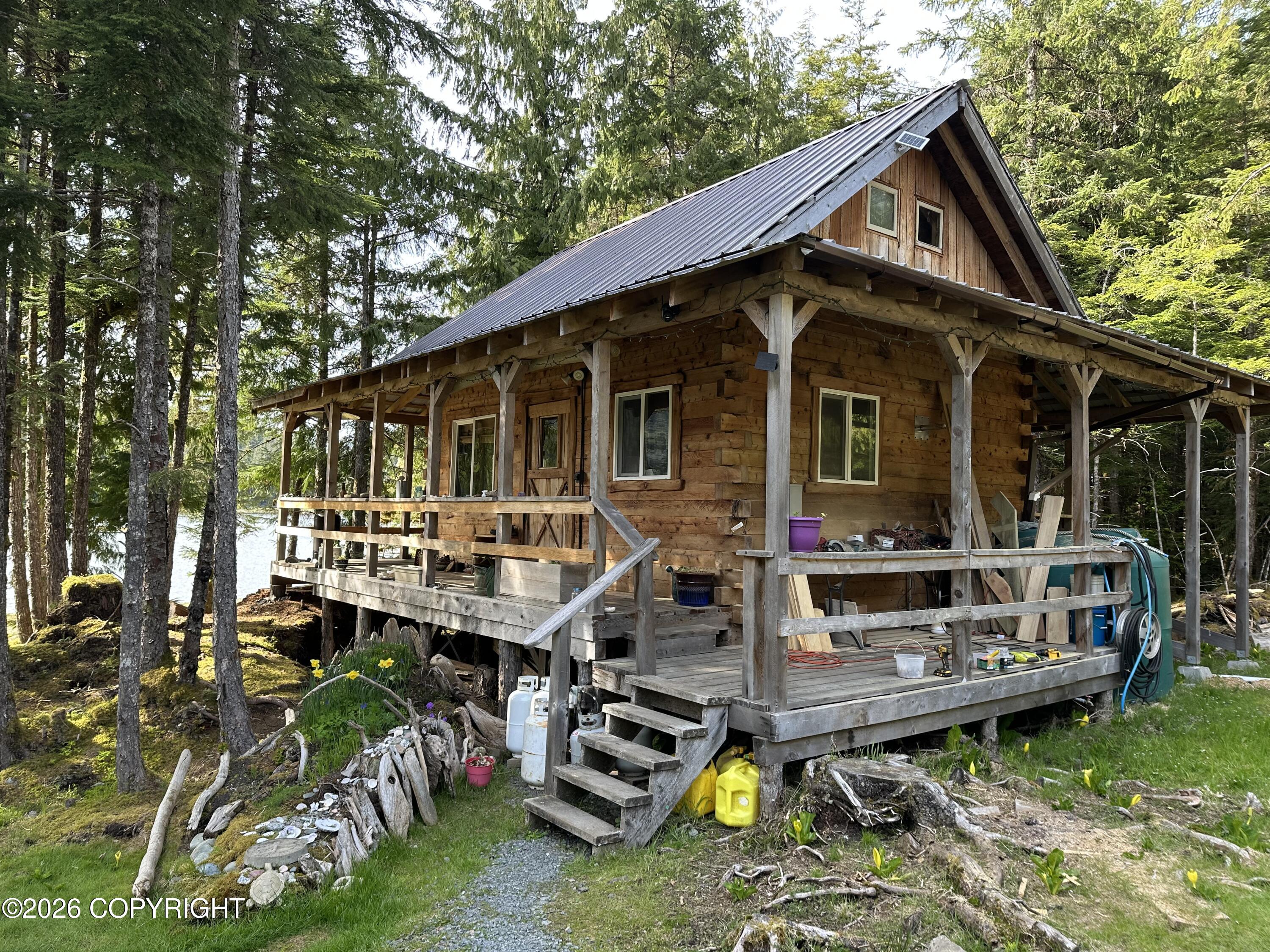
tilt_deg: +2.9
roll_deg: -1.1
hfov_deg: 71.6
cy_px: 476
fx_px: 881
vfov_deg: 56.8
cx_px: 635
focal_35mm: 24
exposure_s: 1/309
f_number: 1.78
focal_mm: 6.86
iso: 80
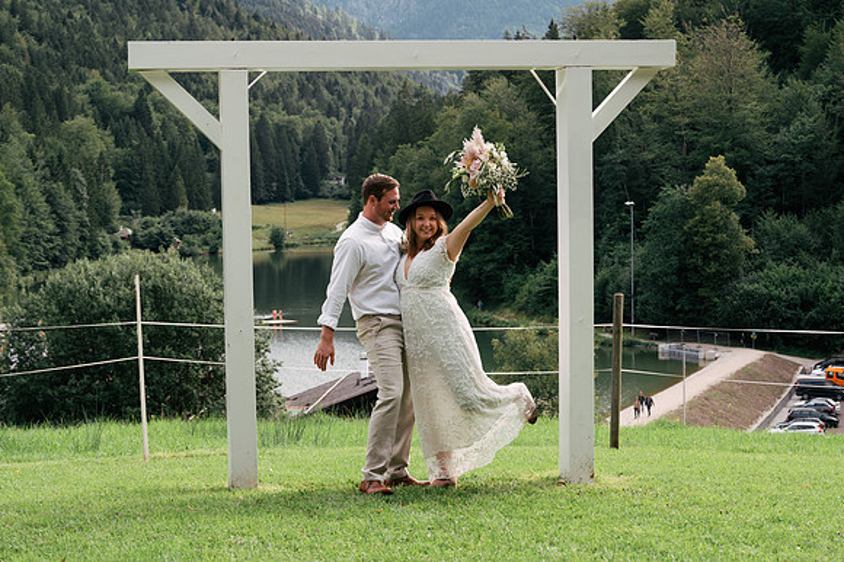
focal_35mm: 70
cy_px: 281
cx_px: 422
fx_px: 1640
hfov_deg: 28.9
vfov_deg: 19.4
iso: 500
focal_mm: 70
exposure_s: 1/250
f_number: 9
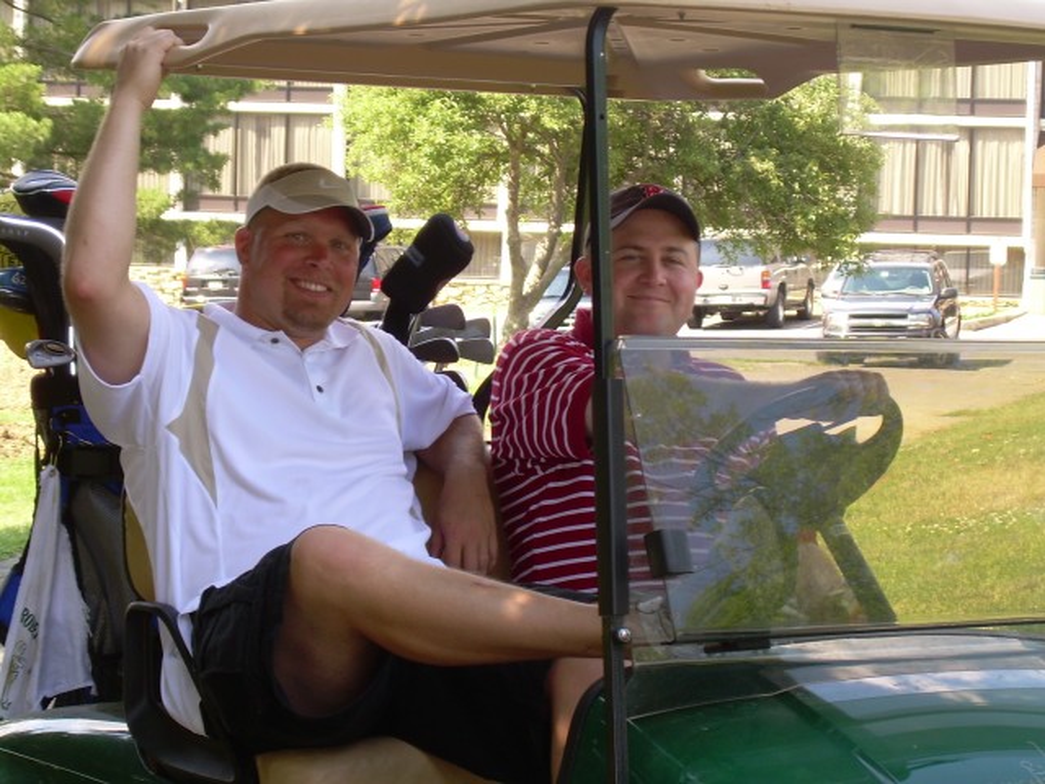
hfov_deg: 17.9
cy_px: 392
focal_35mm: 110
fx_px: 3321
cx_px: 522
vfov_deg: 13.5
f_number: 4.9
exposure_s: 1/60
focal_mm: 18.9
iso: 50
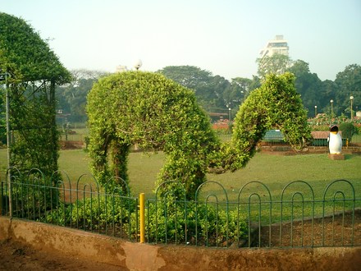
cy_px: 136
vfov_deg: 39.7
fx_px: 375
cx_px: 180
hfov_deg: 51.4
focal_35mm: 36
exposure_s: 1/400
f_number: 3.2
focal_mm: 7.5
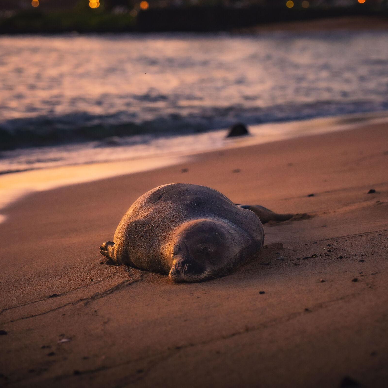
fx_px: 1661
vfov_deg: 13.3
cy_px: 115
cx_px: 194
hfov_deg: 13.3
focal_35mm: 131
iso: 1000
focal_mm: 102
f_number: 3.2
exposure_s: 1/50
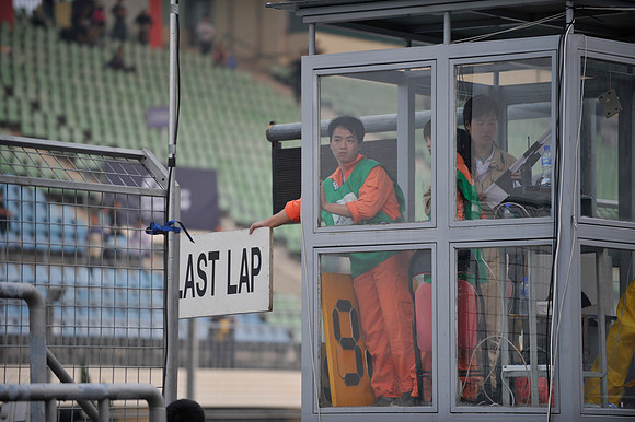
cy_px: 211
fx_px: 3526
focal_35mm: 200
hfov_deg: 10.3
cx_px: 318
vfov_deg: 6.9
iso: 400
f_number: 2.8
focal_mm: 200
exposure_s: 1/125
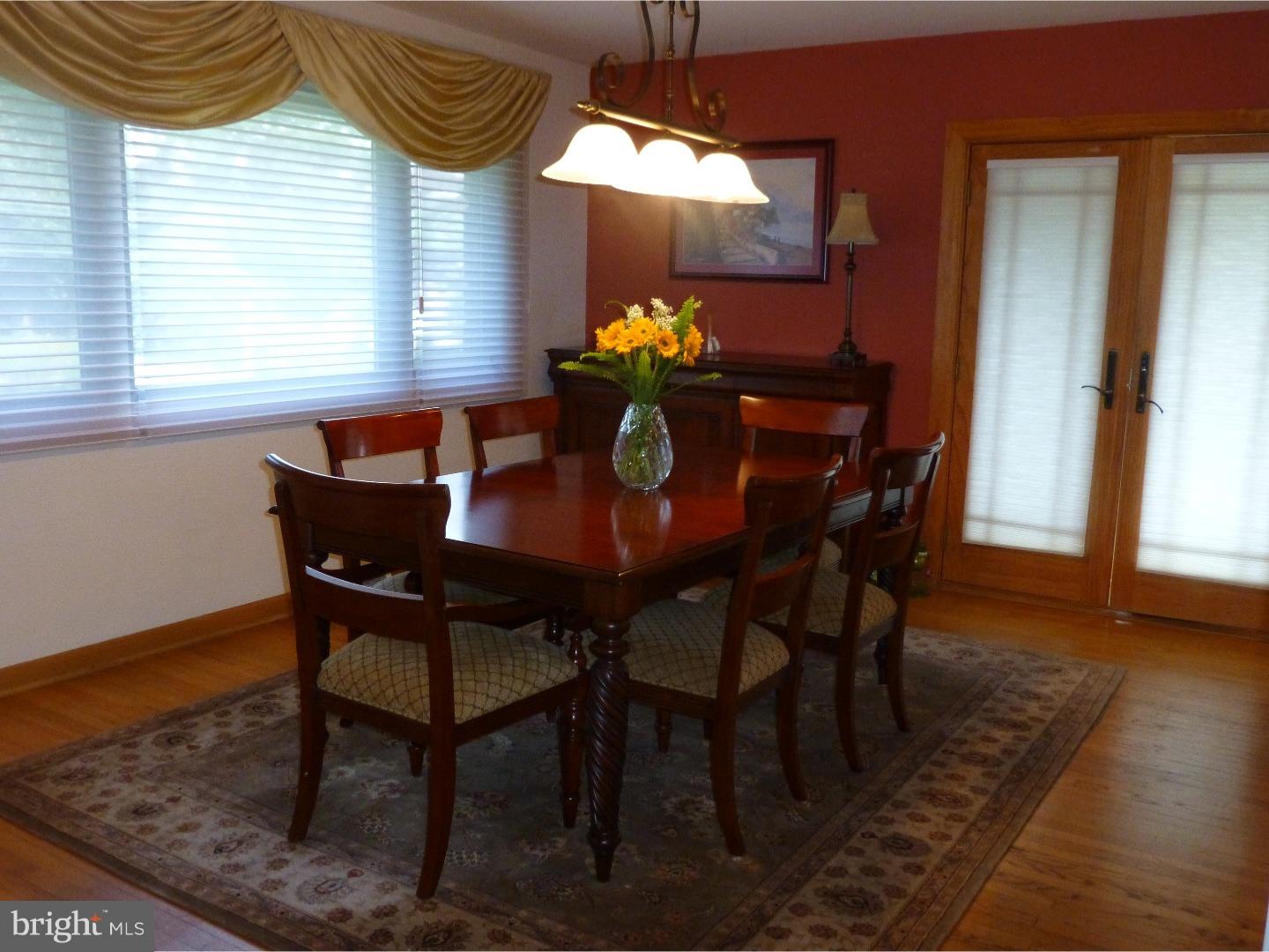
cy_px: 476
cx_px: 634
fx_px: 1136
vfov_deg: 45.4
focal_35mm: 31
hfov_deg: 58.4
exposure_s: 1/60
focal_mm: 5.4
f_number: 3.6
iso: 500
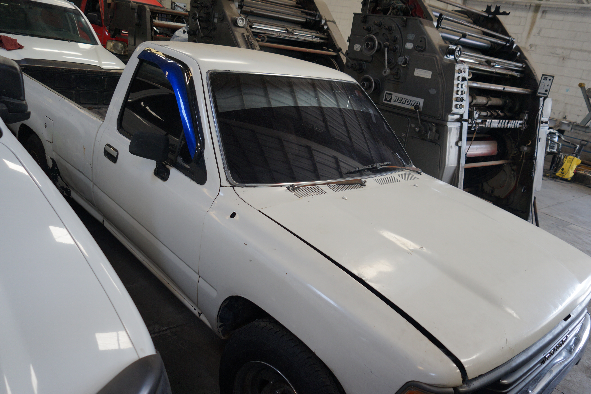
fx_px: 459
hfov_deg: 65.5
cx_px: 304
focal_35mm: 28
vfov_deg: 46.4
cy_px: 194
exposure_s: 1/30
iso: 200
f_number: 4.5
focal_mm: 18
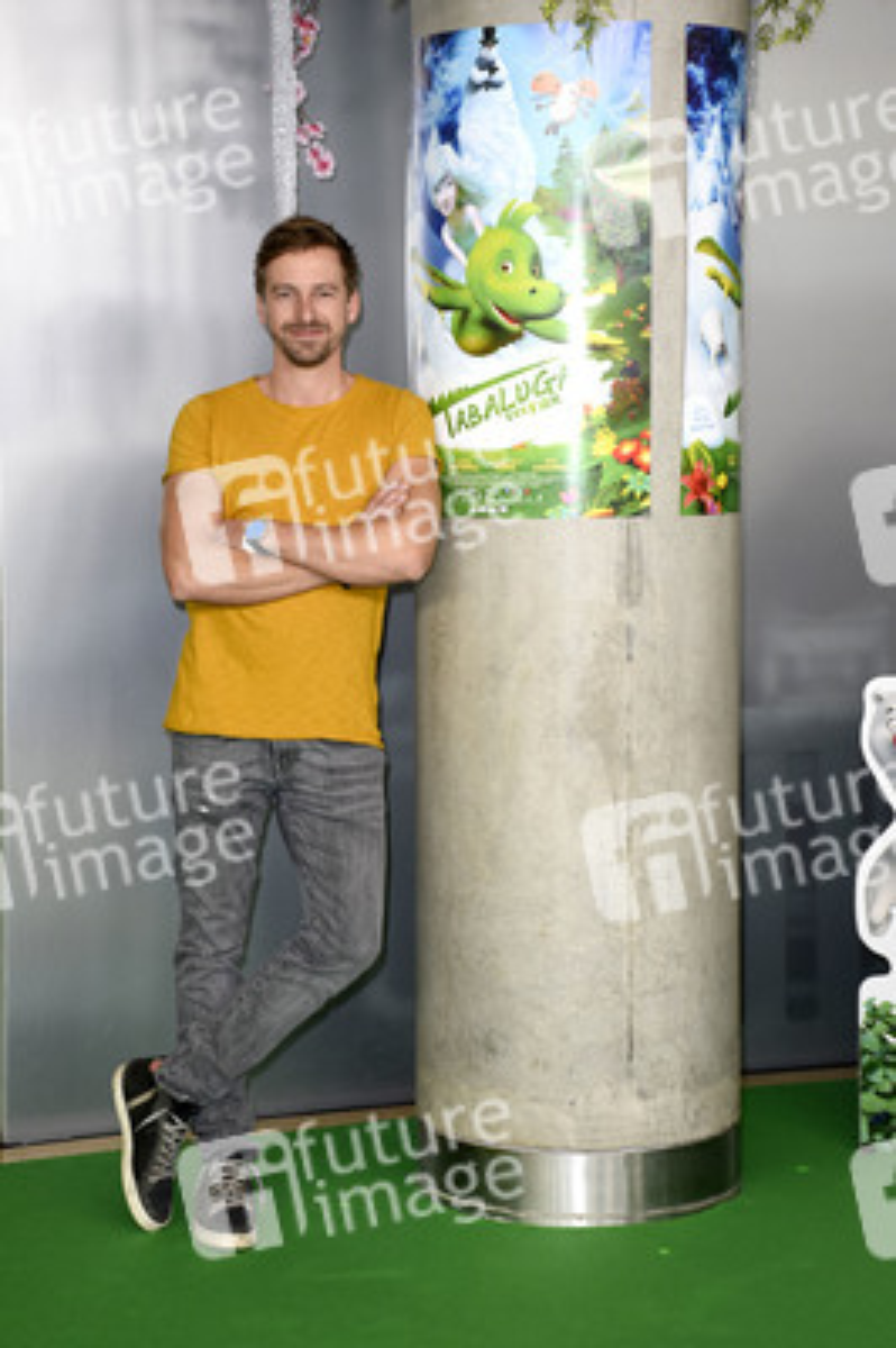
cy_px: 674
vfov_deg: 27.0
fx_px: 2805
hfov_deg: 18.2
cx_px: 448
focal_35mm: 75
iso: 500
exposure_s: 1/125
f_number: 5.6
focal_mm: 50
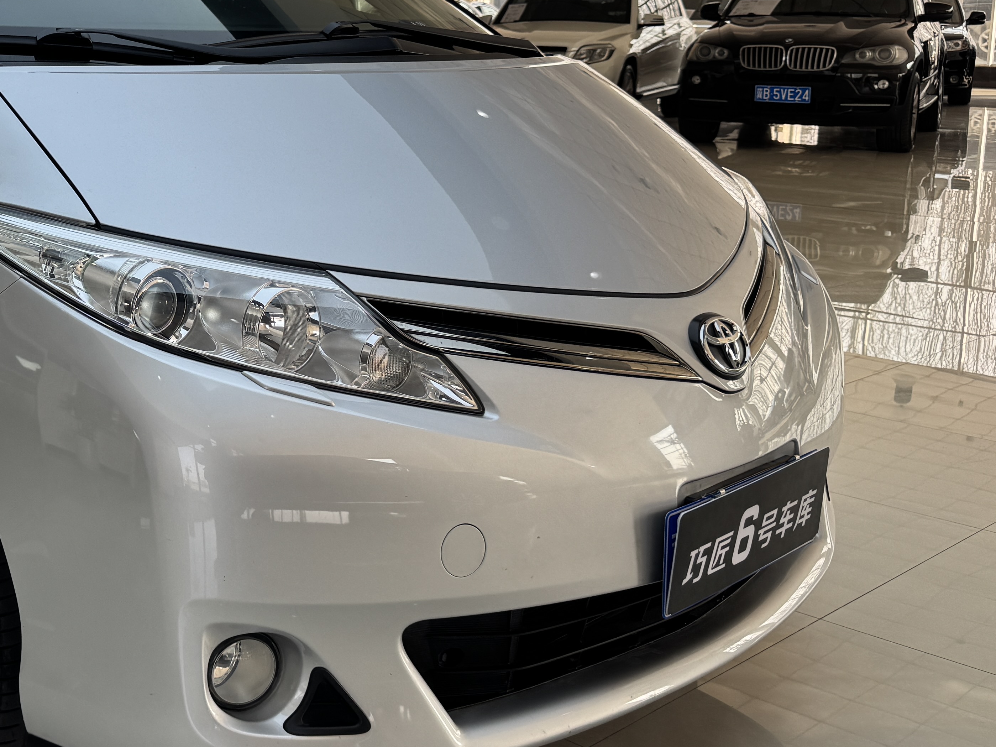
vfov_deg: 29.4
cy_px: 223
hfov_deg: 36.6
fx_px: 1410
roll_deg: -0.9
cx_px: 105
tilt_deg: -8.4
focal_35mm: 49
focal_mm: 6.76
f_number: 1.78
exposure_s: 1/693
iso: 80
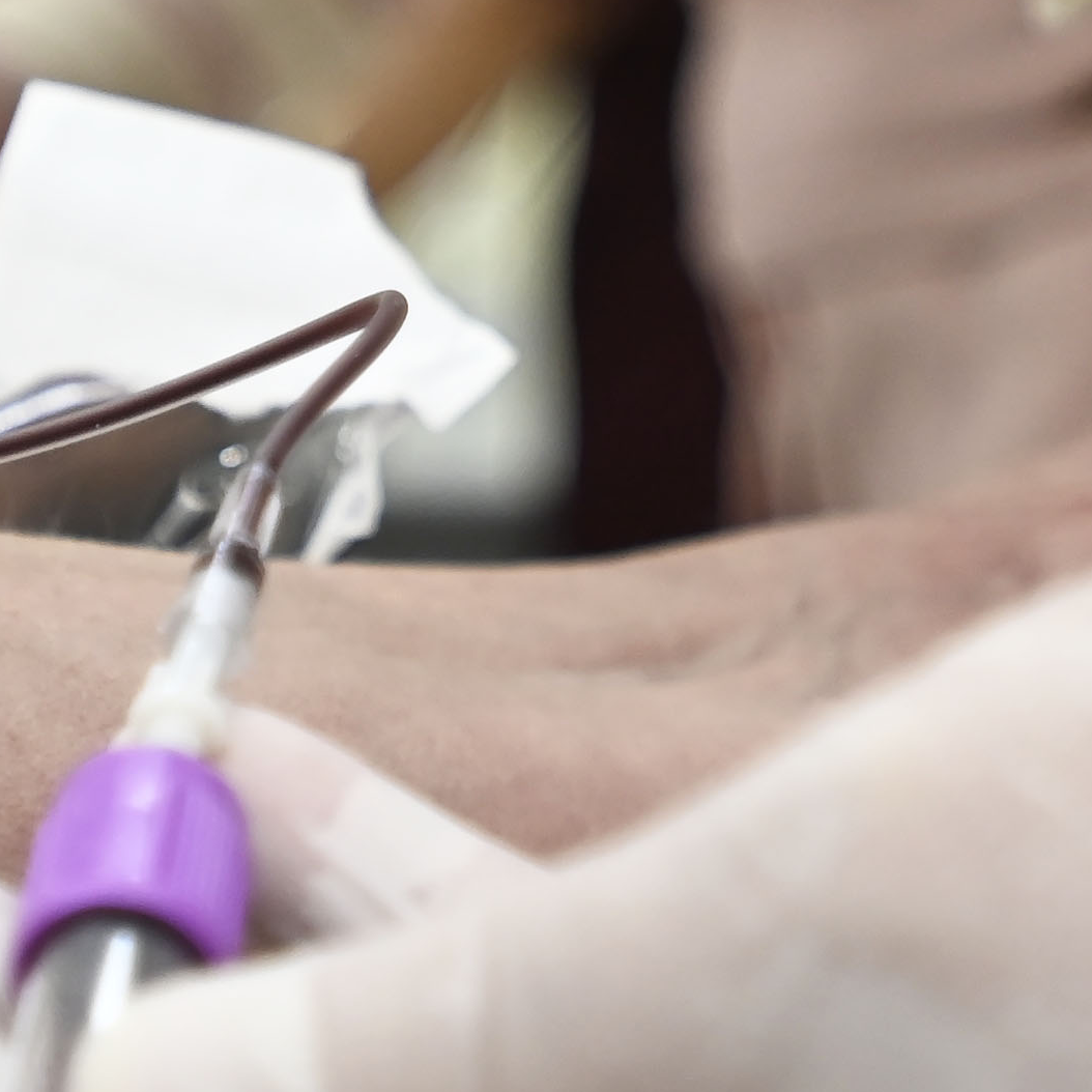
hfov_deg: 11.2
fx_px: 5568
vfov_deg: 11.1
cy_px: -18
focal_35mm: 156
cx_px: 544
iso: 800
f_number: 2.8
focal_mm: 32
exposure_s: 1/200
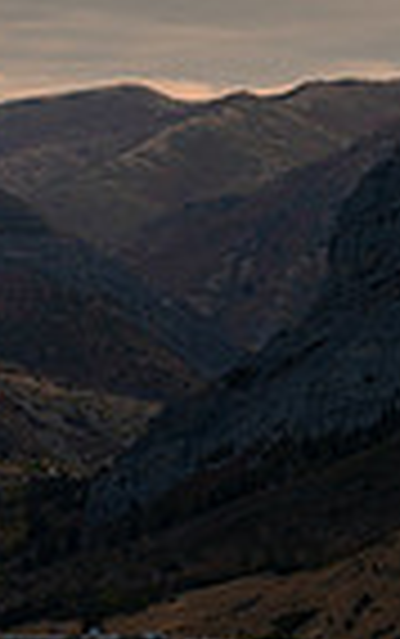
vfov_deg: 5.9
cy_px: 91
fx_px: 6162
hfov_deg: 3.7
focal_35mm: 354
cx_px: -485
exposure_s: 1/250
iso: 200
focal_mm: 70
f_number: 10
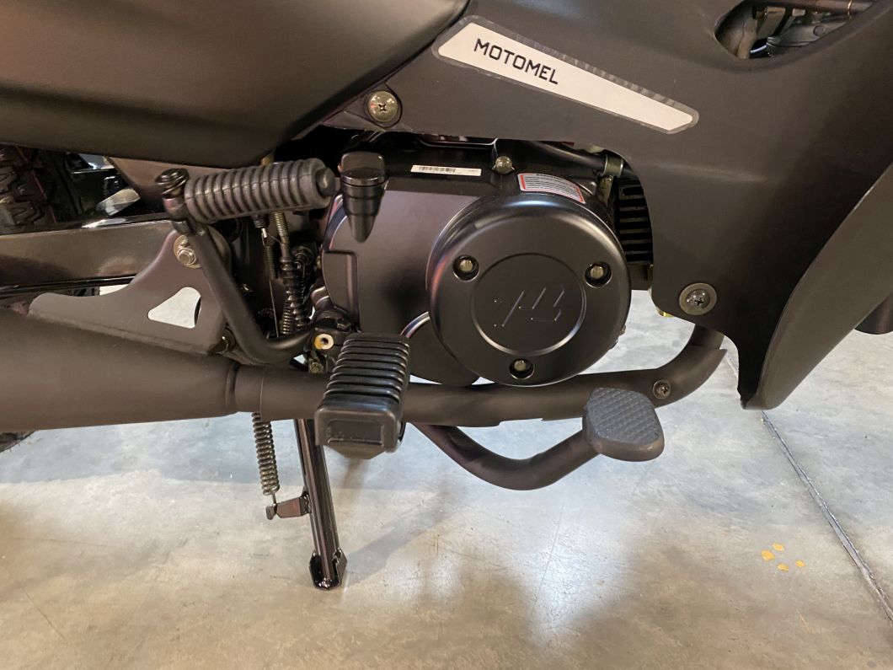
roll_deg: +2.0
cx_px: 446
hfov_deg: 67.3
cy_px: 335
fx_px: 671
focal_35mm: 26
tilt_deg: -28.1
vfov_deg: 53.1
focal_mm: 4.25
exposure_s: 1/25
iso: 500
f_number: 1.8
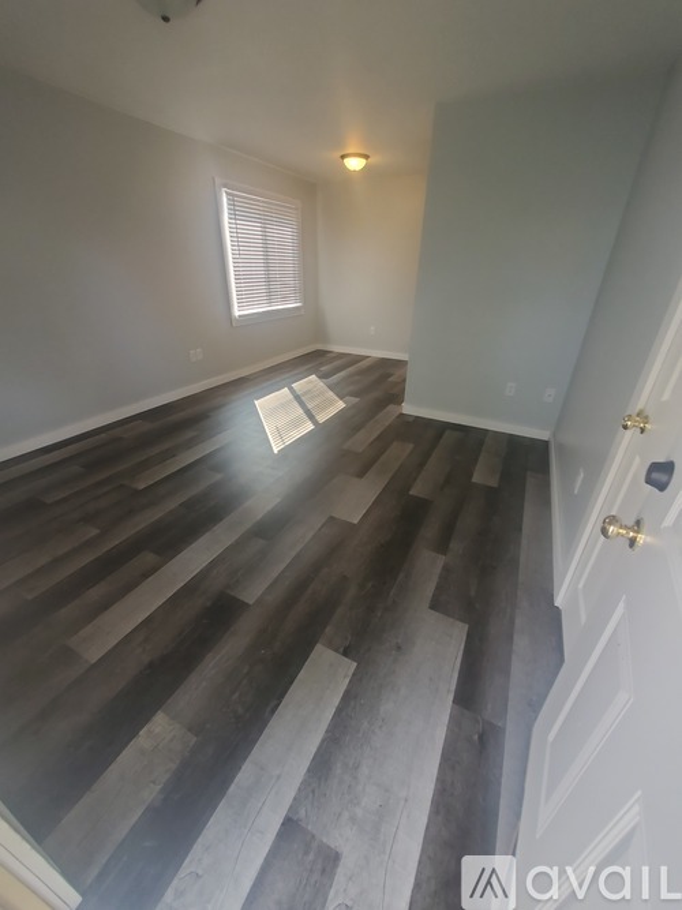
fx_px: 342
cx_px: 341
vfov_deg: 106.2
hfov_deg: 89.9
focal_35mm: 13
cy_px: 455
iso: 160
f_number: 2.2
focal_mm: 1.8
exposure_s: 1/59
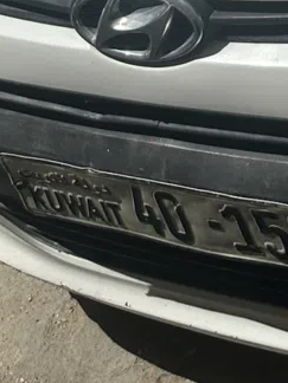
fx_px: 1120
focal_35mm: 101
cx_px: 326
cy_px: -411
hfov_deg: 14.3
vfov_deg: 15.2
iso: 80
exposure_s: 1/10753
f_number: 1.78
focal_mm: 6.86
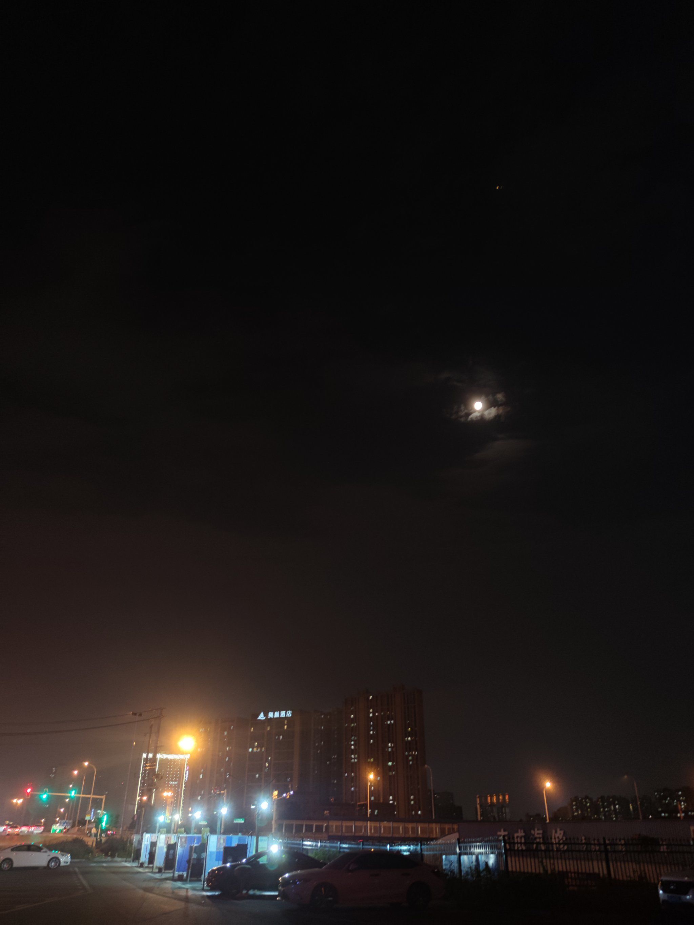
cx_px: 347
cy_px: 462
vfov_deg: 71.6
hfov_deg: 56.8
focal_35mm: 24
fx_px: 642
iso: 124
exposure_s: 1/13
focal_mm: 6.72
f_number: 1.69
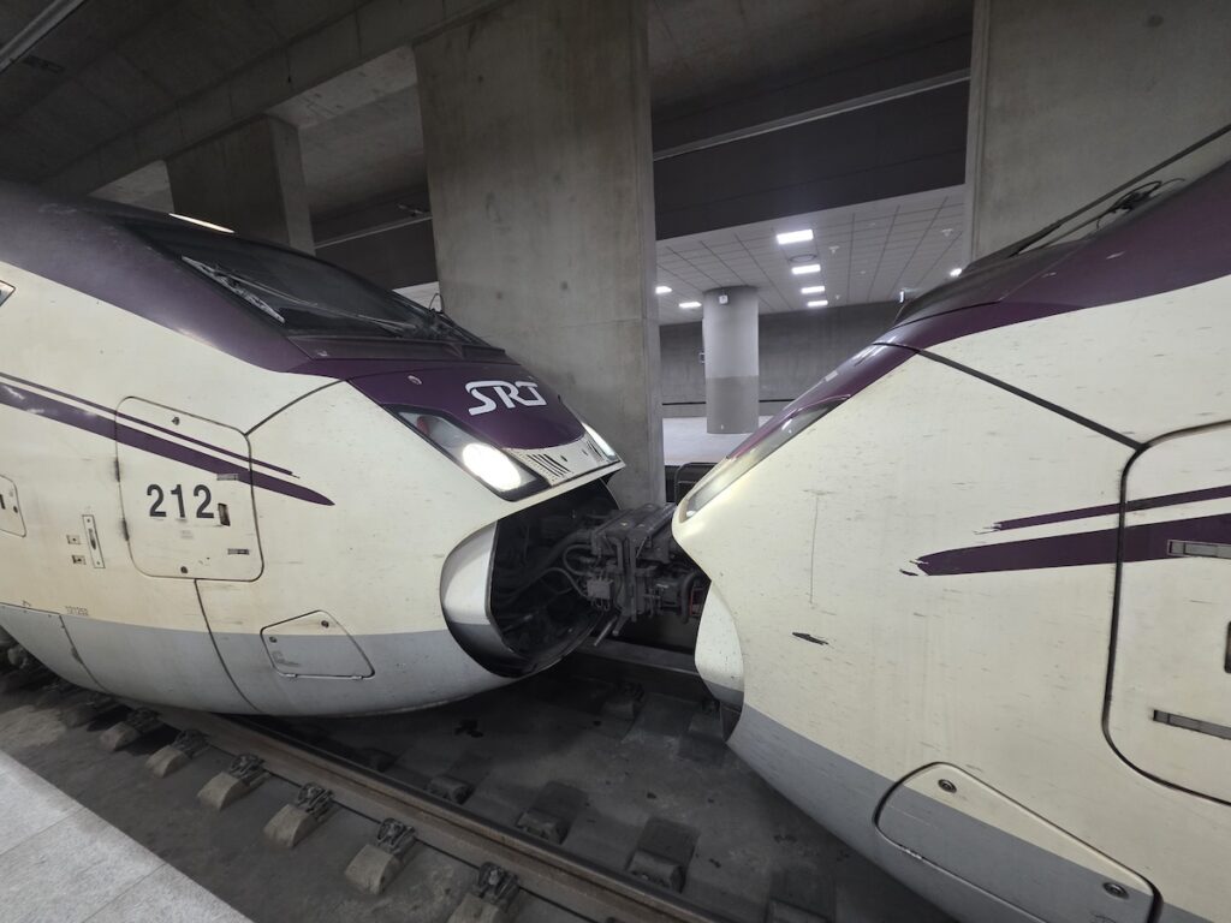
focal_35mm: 13
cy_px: 462
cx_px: 616
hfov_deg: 106.2
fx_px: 462
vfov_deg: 89.9
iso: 320
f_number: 1.9
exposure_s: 1/60
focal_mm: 2.2
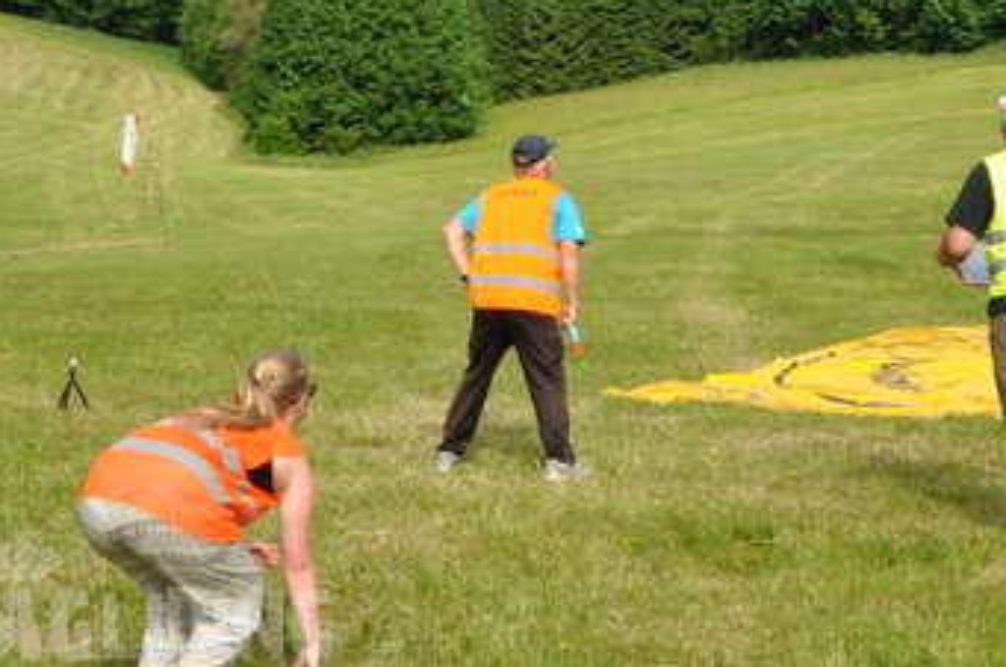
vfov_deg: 17.8
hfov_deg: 26.9
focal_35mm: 73
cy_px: -106
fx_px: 2041
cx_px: 879
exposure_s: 1/160
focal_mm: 21
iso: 200
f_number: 13
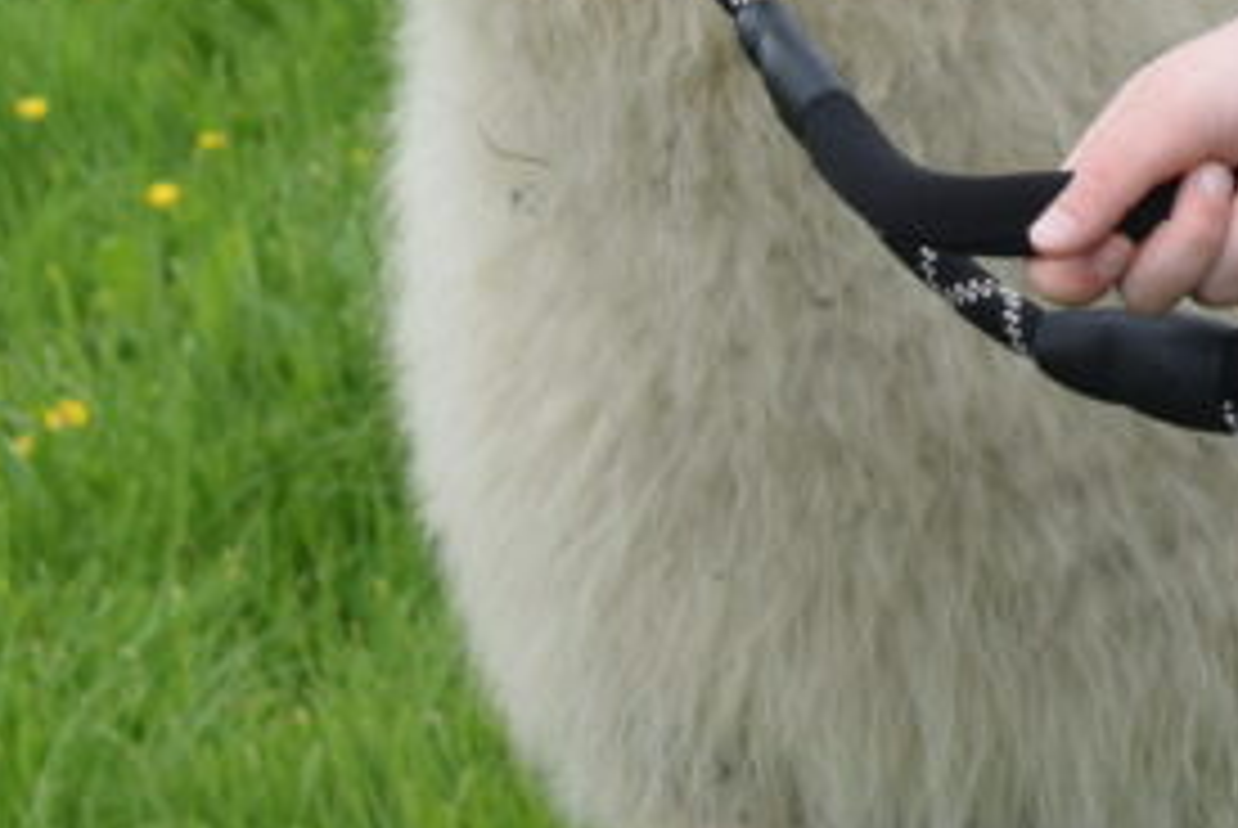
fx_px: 9454
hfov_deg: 7.3
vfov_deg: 4.9
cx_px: 2062
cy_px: -1184
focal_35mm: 275
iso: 400
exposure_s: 1/1600
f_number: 5.6
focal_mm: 35
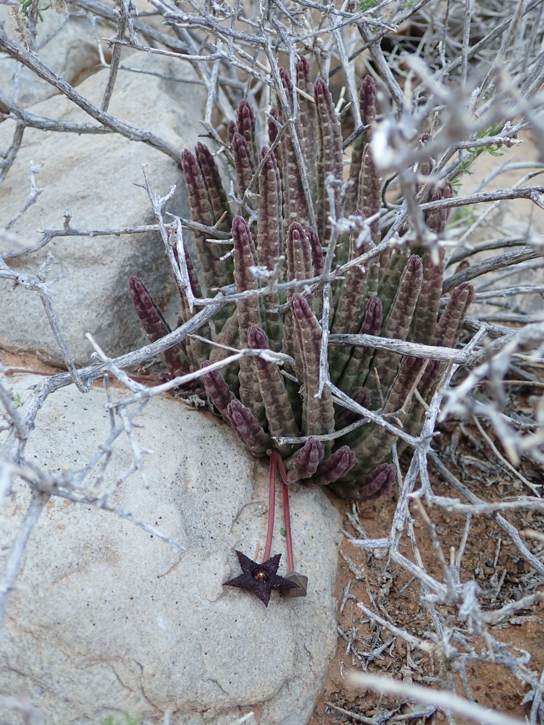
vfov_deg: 60.0
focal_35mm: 30
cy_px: 362
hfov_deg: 46.8
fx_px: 629
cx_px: 272
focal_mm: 5.5
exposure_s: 1/80
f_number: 2.3
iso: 100
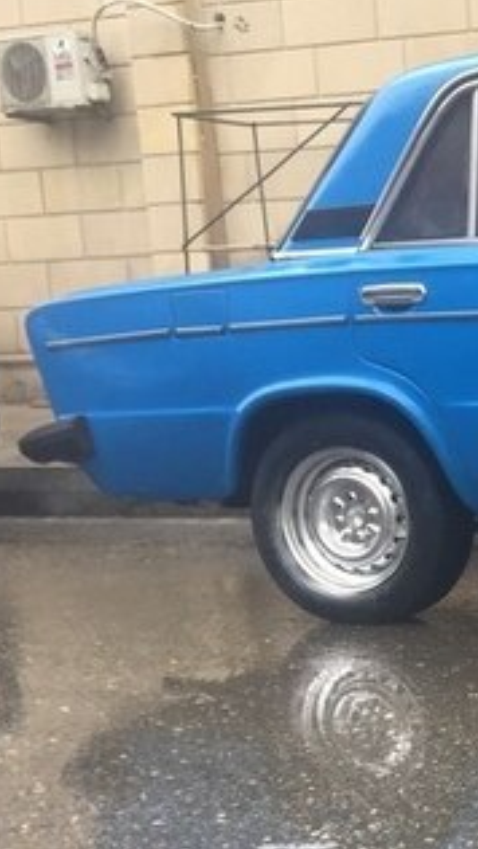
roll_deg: +2.3
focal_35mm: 66
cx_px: 851
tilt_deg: -10.2
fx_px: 1486
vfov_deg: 31.6
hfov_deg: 15.7
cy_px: 579
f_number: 2.2
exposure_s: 1/50
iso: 32
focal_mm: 4.15
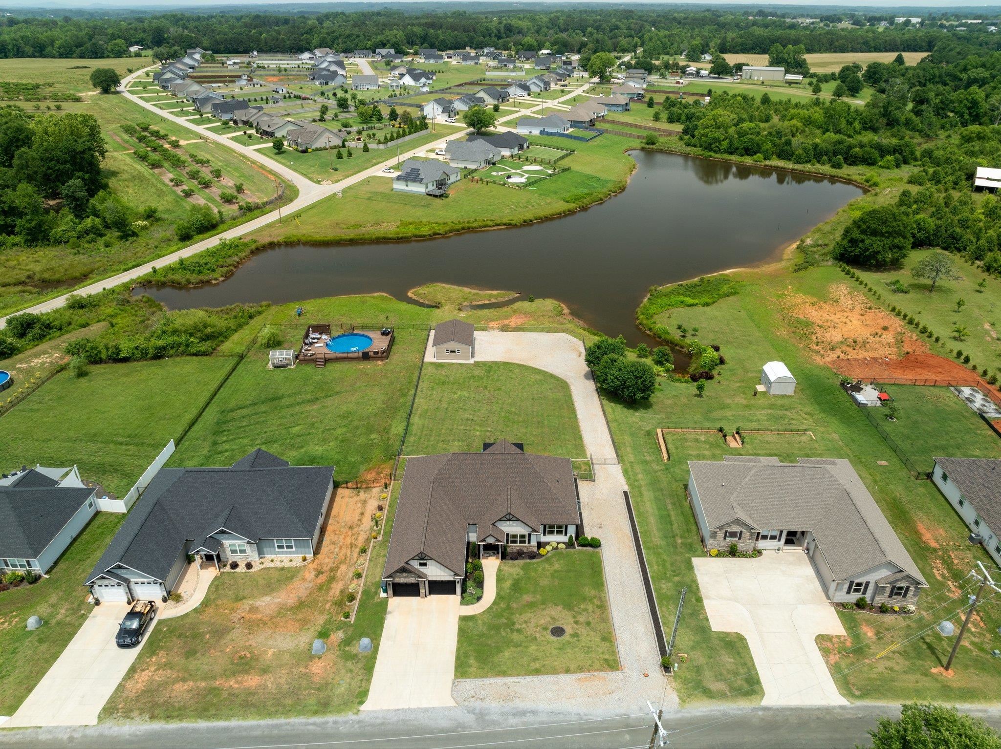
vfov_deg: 56.8
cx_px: 500
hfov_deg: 71.6
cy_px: 374
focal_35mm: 24
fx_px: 694
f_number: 4.5
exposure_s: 1/60
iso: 100
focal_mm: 12.29
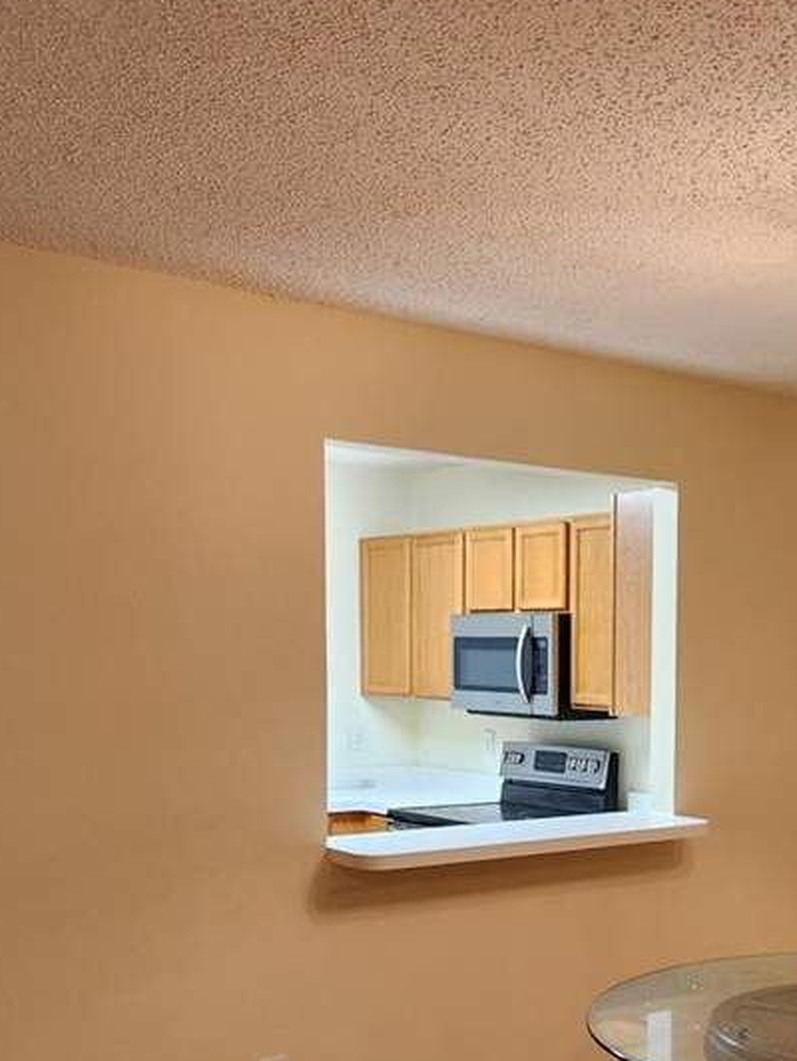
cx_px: 687
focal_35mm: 46
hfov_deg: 30.4
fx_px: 1412
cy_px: 776
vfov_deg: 40.2
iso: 400
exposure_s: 1/120
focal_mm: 5.4
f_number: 1.8
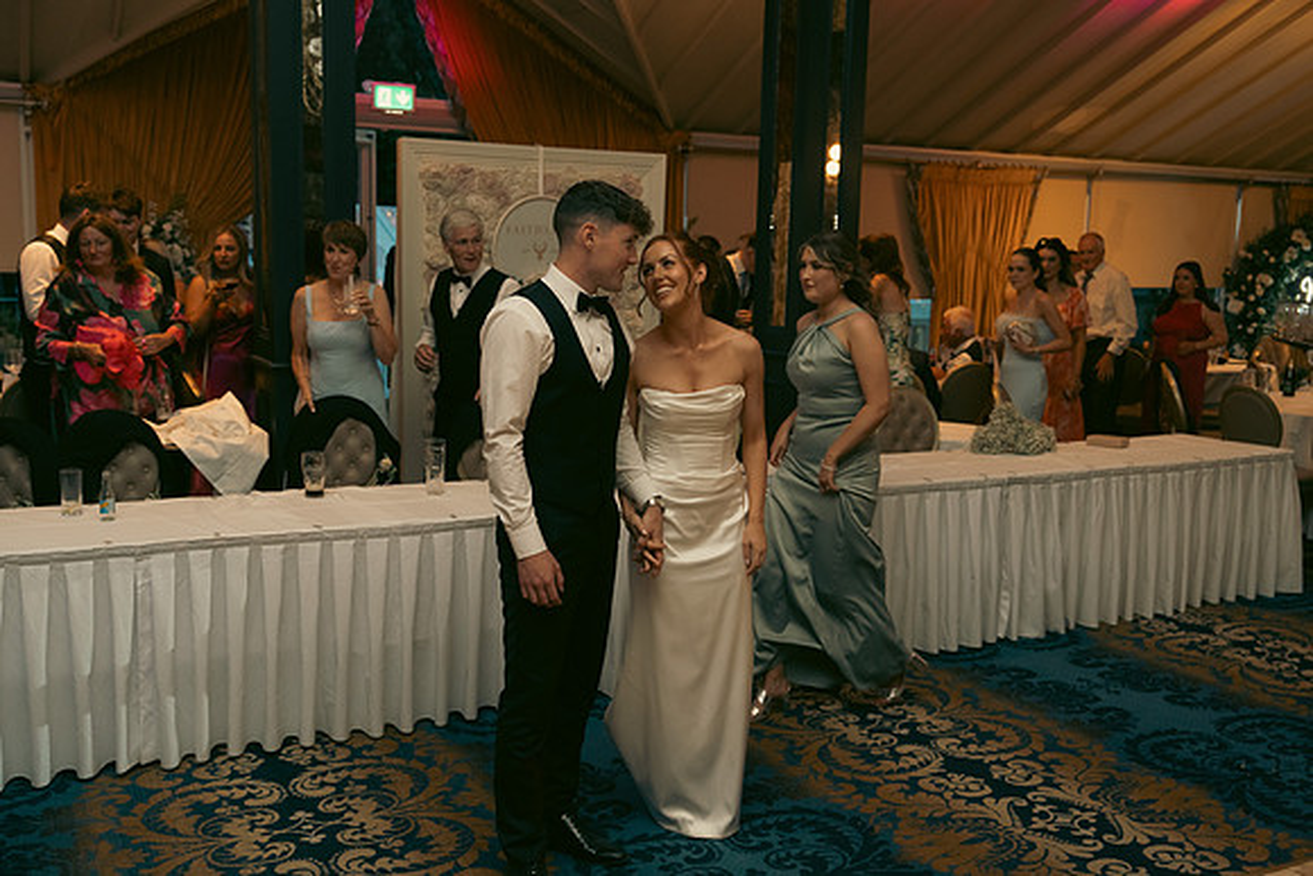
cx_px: 656
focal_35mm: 35
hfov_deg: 54.4
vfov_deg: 37.9
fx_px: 1277
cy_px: 438
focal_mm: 35
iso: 2500
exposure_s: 1/200
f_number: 3.5
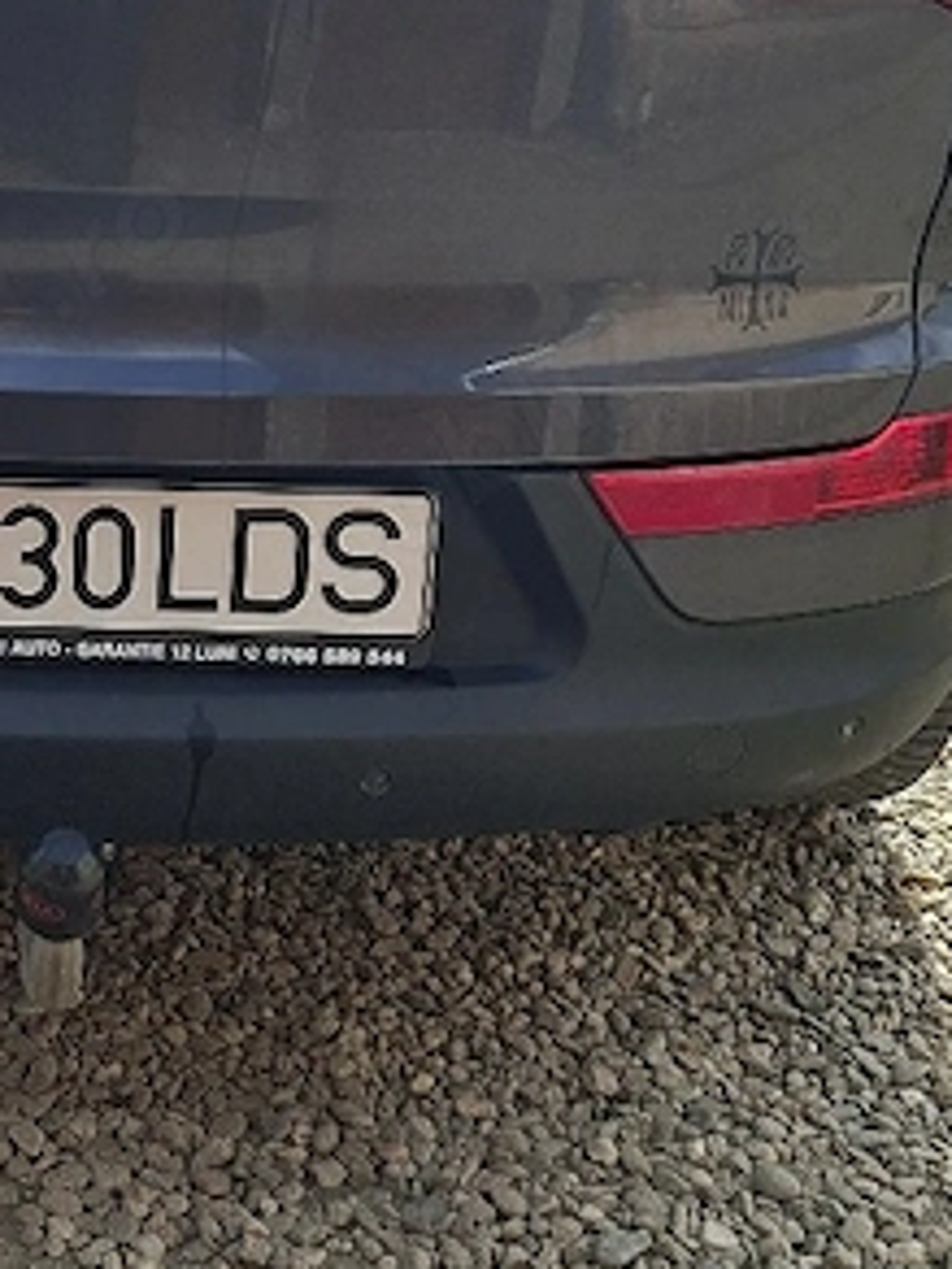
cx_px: 78
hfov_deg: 22.7
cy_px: 491
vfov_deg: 30.6
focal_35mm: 63
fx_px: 2310
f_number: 1.8
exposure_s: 1/2000
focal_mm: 5.54
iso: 50
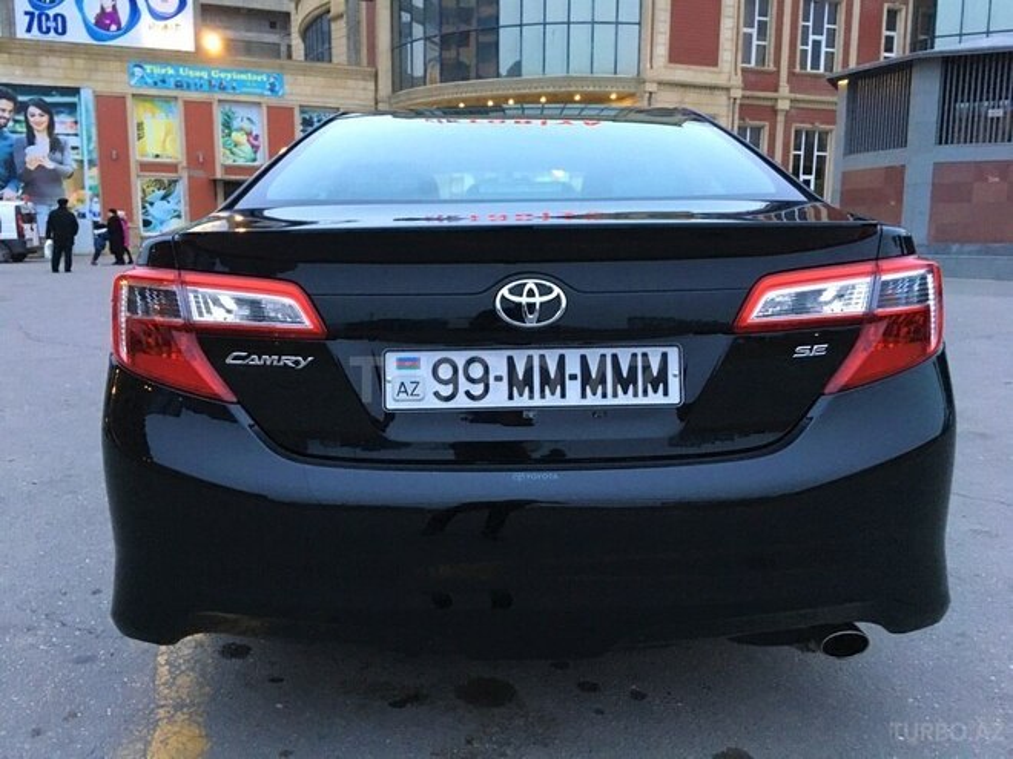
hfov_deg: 61.7
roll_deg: -0.8
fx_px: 849
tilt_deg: -8.4
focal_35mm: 29
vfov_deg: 48.2
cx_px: 506
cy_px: 380
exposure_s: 1/25
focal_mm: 4.15
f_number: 2.2
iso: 200
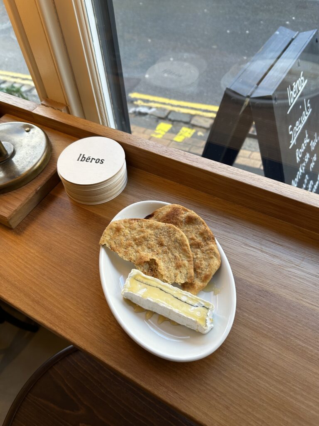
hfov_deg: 53.1
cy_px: 213
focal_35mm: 26
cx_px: 160
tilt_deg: -51.5
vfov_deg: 67.3
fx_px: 319
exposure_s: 1/100
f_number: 1.5
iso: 80
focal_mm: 5.7
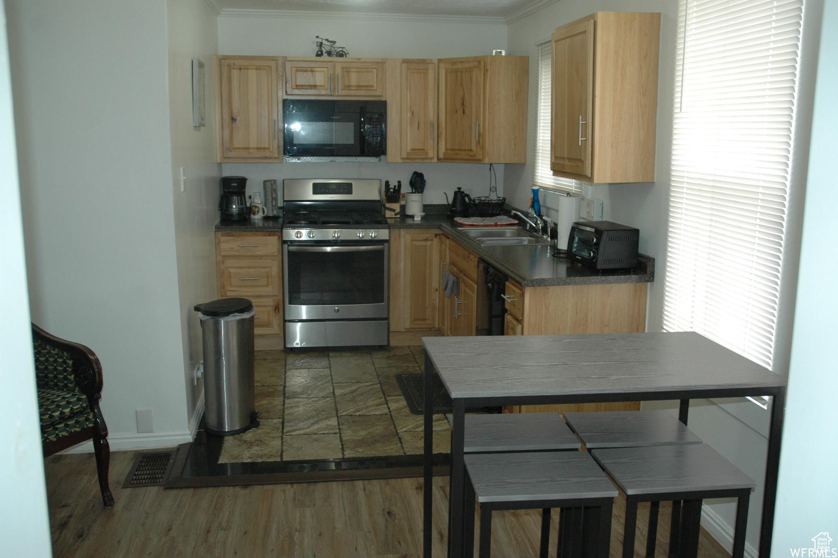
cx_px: 419
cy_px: 279
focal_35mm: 36
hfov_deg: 53.2
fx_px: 837
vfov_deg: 36.8
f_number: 3.8
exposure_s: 1/60
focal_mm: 24
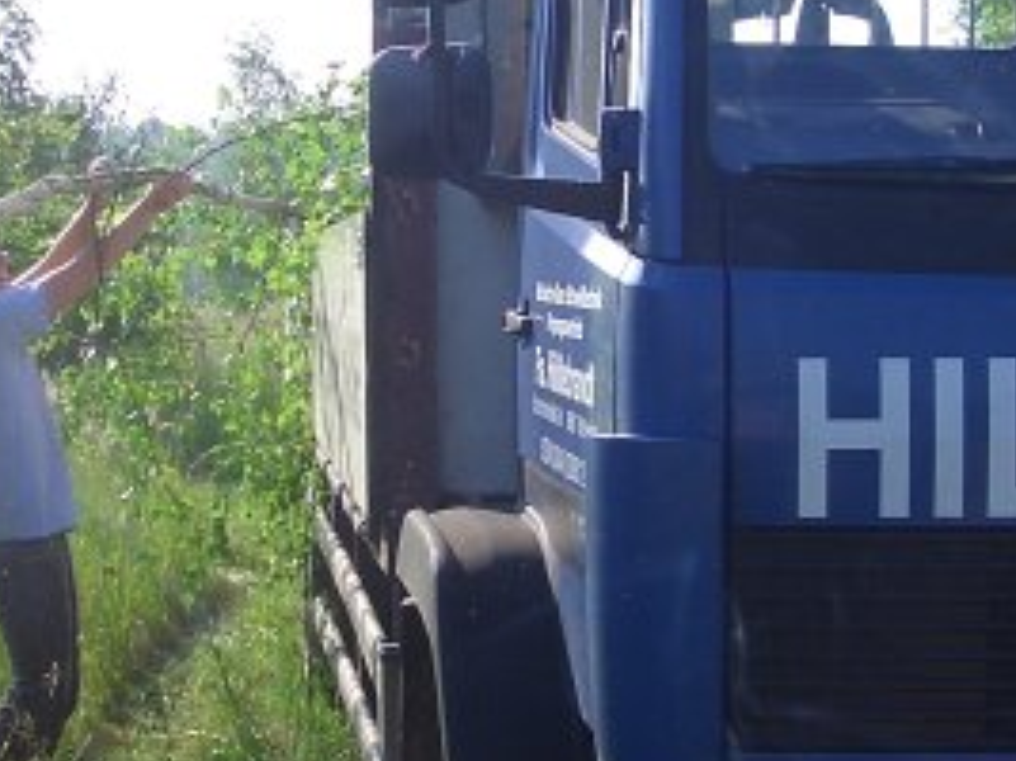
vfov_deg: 17.5
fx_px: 2464
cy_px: 259
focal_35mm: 84
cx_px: 498
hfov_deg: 23.3
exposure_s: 1/320
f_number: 4.3
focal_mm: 5.8
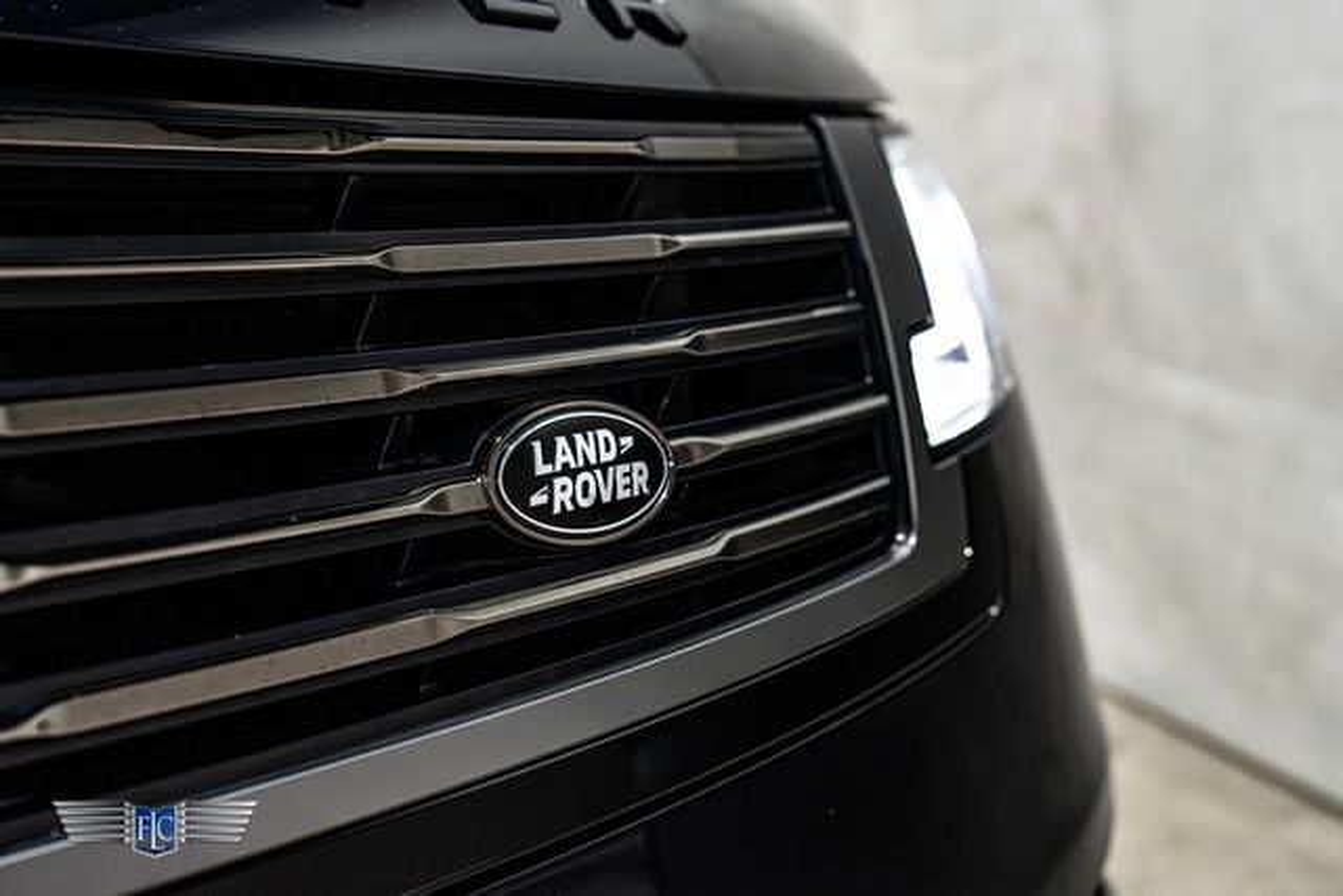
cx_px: 672
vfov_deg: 28.7
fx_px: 1754
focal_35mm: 47
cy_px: 448
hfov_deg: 41.9
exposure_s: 1/60
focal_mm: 47
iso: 1600
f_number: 5
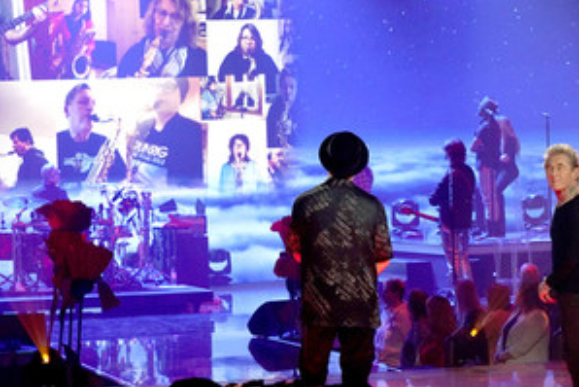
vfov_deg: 11.3
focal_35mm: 121
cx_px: 261
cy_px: 179
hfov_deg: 16.9
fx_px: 1947
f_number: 5.6
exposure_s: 1/200
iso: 3200
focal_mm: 80
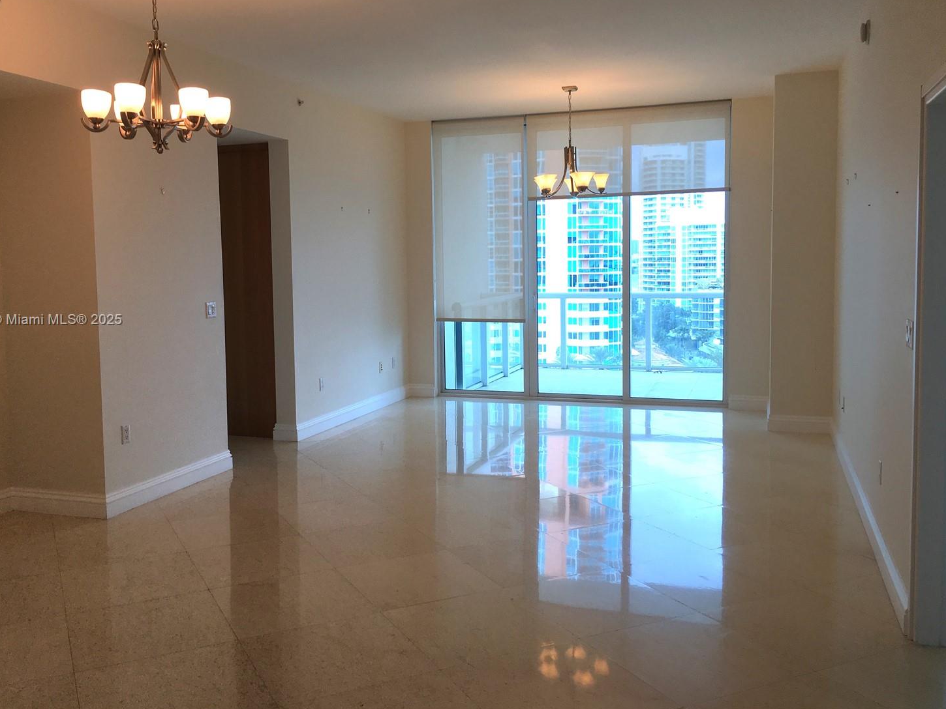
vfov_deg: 44.1
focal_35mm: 32
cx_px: 435
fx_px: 875
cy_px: 321
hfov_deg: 56.7
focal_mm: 4.15
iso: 25
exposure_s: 1/127
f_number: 2.2
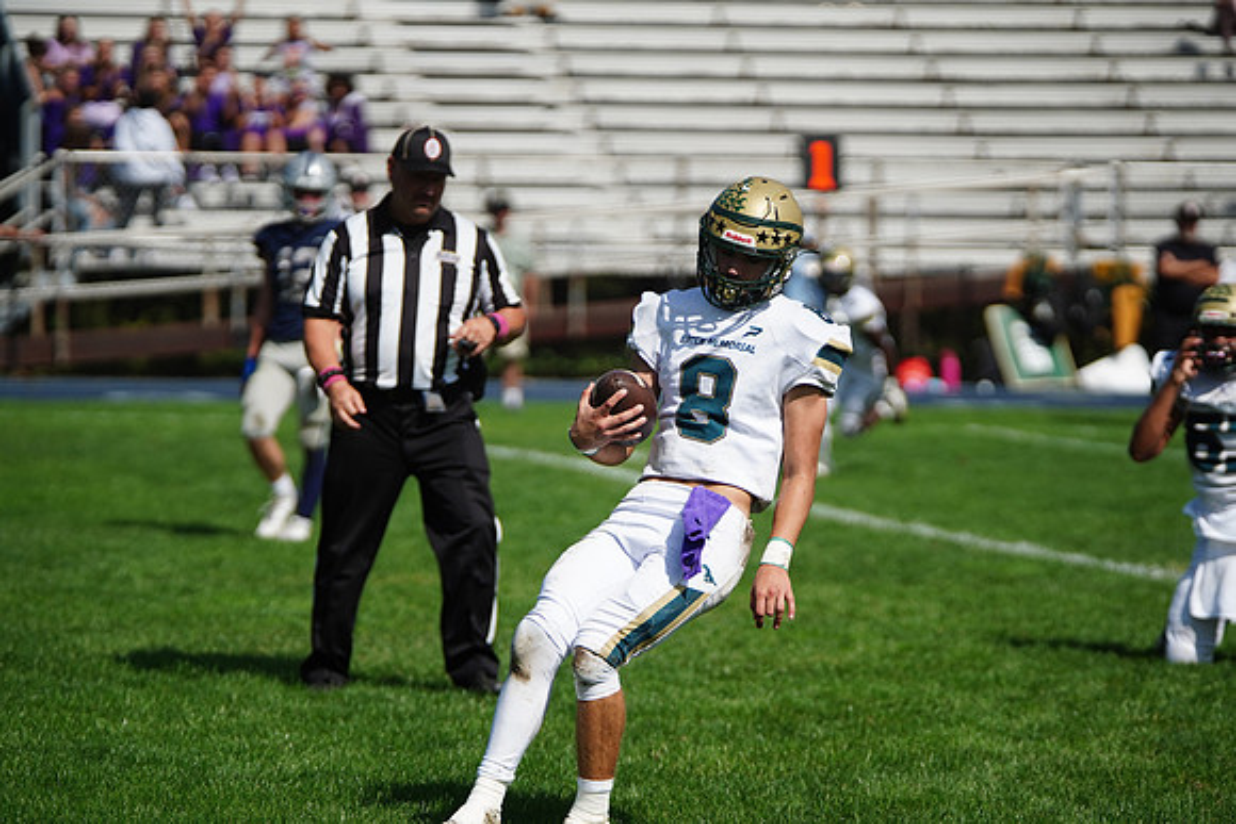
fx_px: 7177
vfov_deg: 6.6
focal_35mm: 209
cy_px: 412
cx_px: 618
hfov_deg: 9.8
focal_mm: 209
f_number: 2.8
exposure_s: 1/8000
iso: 400
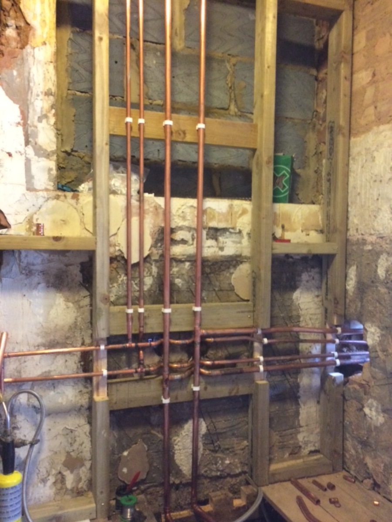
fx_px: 438
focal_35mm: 29
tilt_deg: -5.2
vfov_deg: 61.7
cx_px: 196
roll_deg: +1.4
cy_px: 261
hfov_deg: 48.2
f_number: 2.2
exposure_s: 1/20
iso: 320
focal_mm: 4.15
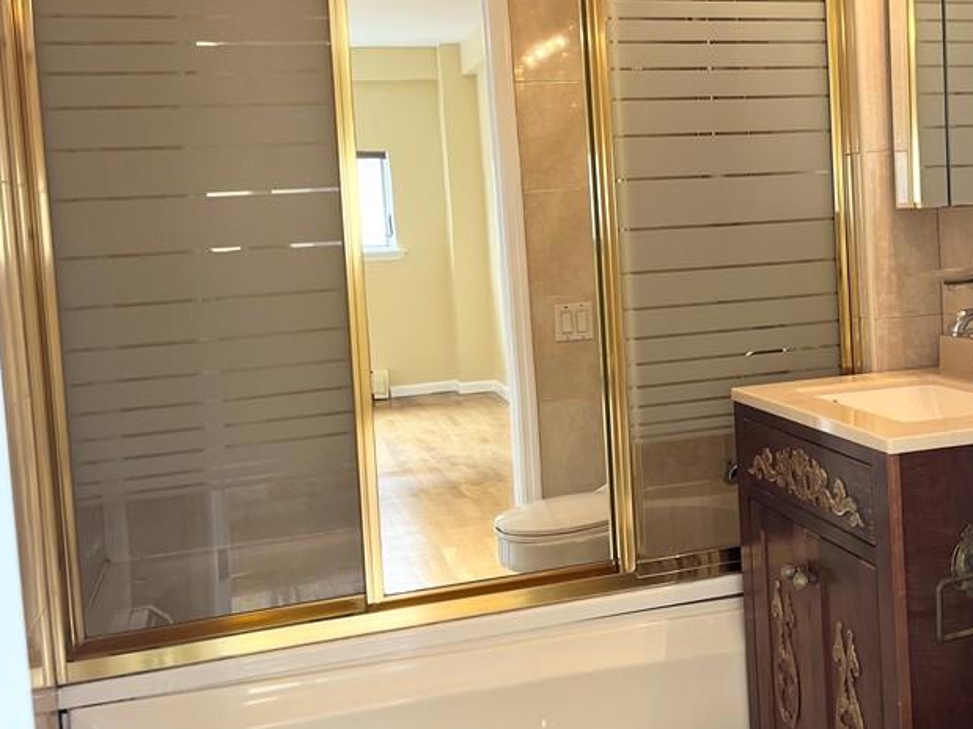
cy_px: 269
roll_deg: +3.5
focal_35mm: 43
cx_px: 718
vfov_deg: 33.4
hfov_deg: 42.6
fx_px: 1208
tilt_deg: -2.6
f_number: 1.6
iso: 64
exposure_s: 1/60
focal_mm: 5.1
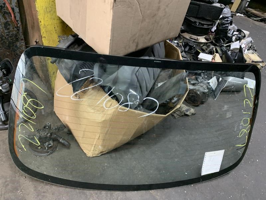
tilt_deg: -43.9
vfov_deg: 53.1
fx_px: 200
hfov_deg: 67.3
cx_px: 133
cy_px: 100
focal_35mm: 26
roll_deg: -9.2
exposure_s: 1/30
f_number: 1.8
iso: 400
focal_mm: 4.25
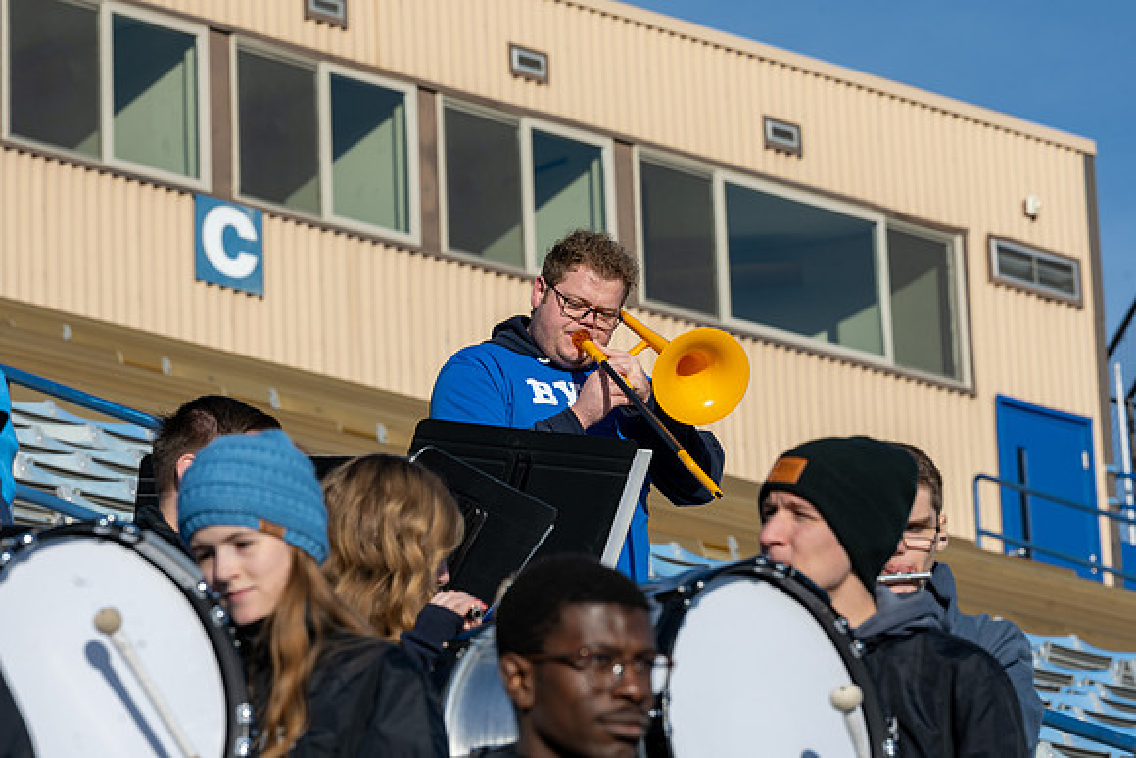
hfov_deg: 9.5
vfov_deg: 6.3
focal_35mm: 217
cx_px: 568
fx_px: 6837
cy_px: 326
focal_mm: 190
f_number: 10
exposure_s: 1/400
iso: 100
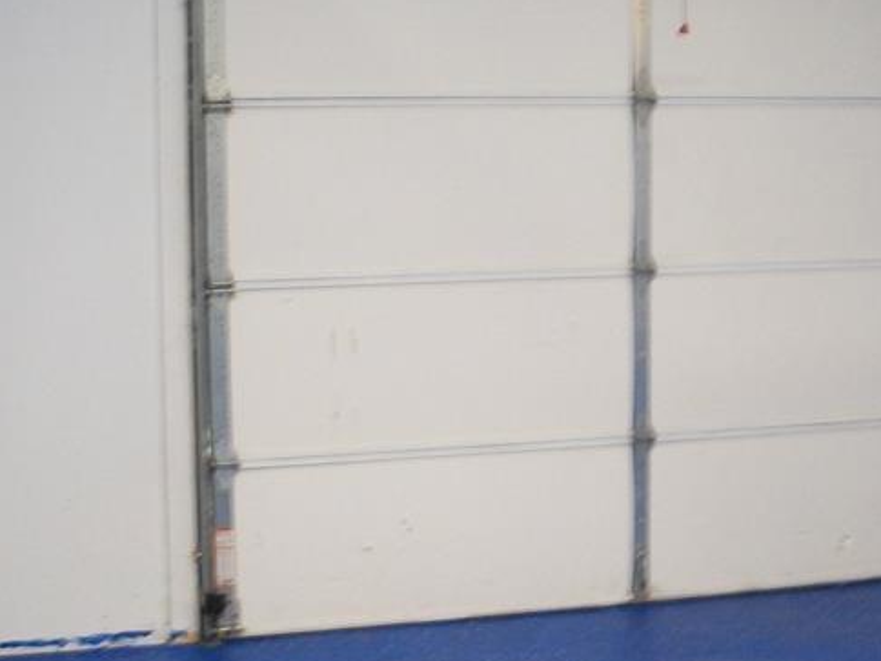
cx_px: 595
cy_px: 397
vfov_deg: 19.9
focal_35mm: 74
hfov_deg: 26.2
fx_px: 1883
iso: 206
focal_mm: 6.3
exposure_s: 1/6
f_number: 3.1
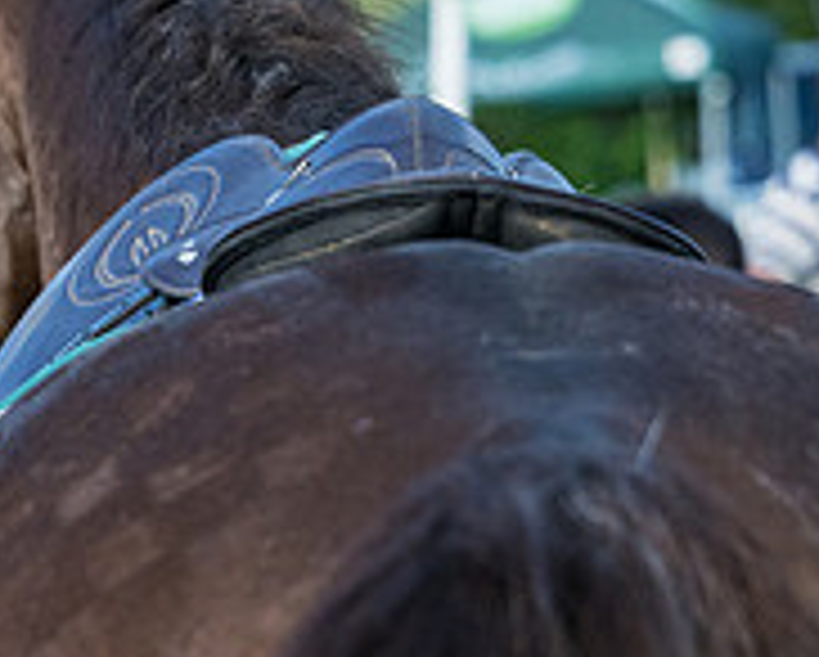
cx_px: -604
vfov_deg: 5.6
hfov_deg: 6.8
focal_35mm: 278
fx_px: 6746
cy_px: 603
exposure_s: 1/5000
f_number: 4
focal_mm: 80
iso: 800
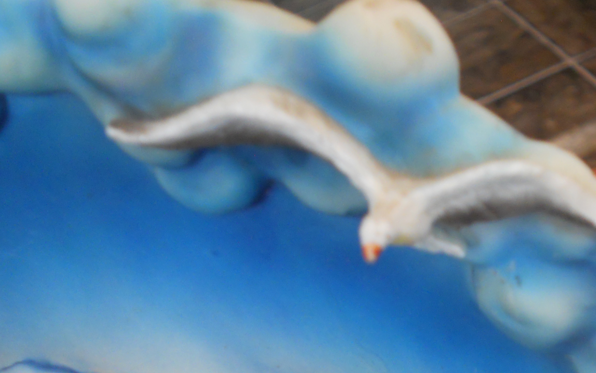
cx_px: 479
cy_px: 370
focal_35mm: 88
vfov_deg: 14.6
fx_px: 1429
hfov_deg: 23.2
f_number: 4.3
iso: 250
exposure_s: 1/30
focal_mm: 8.2
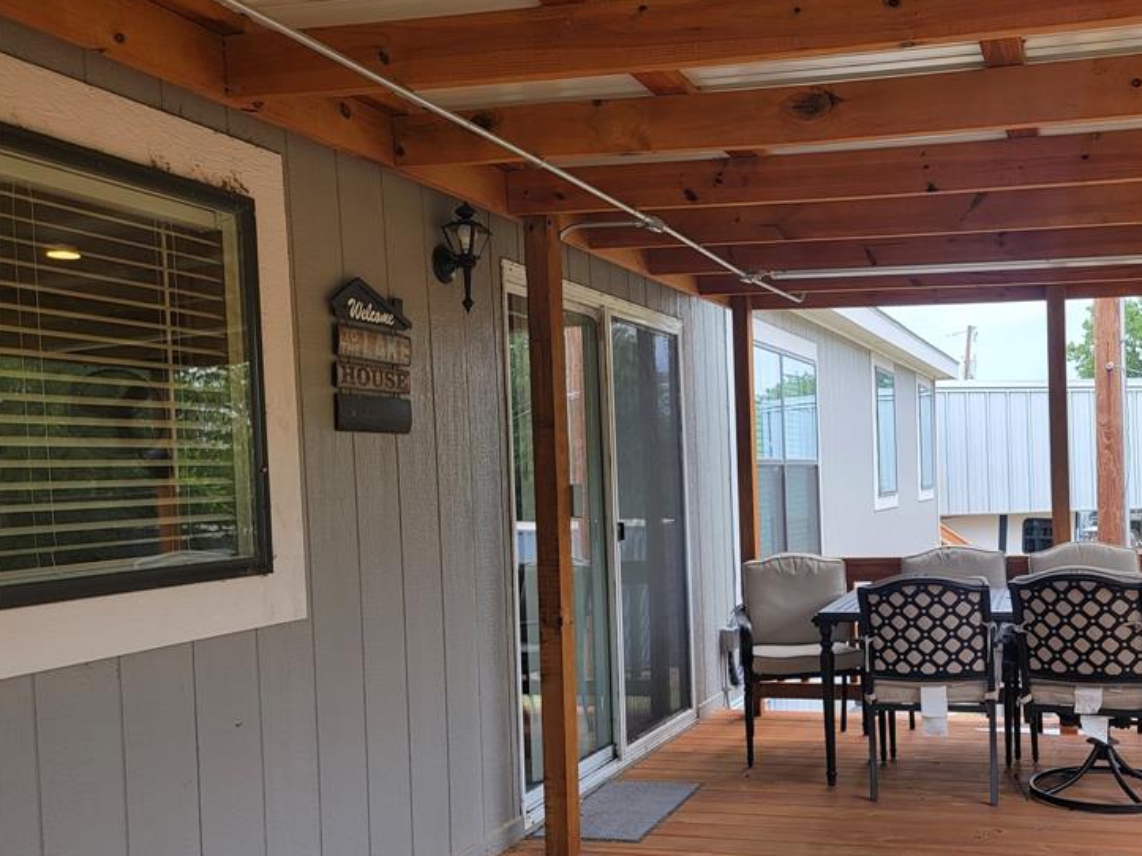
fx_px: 1121
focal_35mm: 34
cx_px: 801
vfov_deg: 41.6
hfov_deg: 52.5
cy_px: 515
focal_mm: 6.7
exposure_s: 1/144
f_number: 1.8
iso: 16
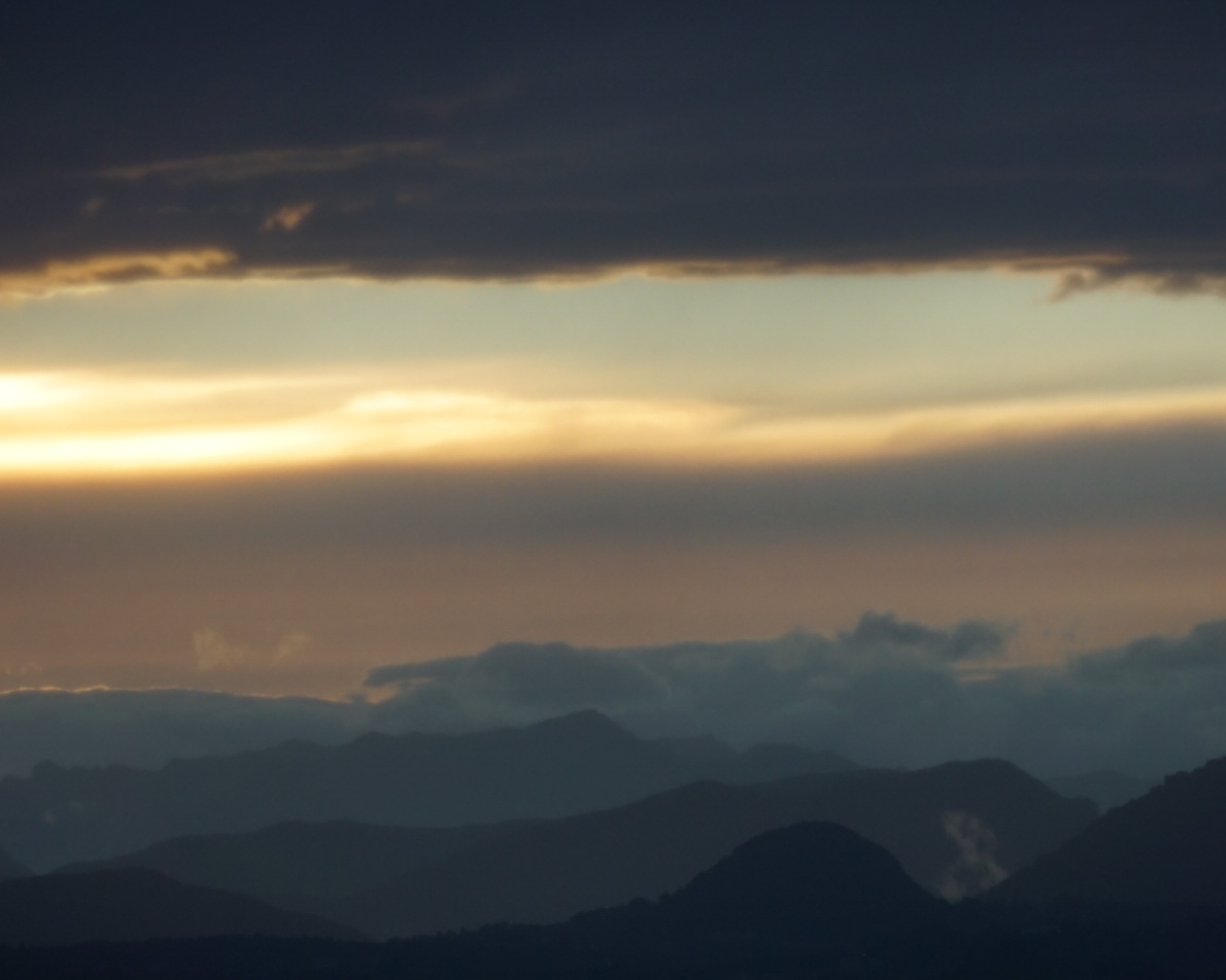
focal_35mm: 306
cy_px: 521
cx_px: 684
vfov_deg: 5.1
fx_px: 11103
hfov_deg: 6.3
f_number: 5
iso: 400
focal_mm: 160
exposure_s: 1/250
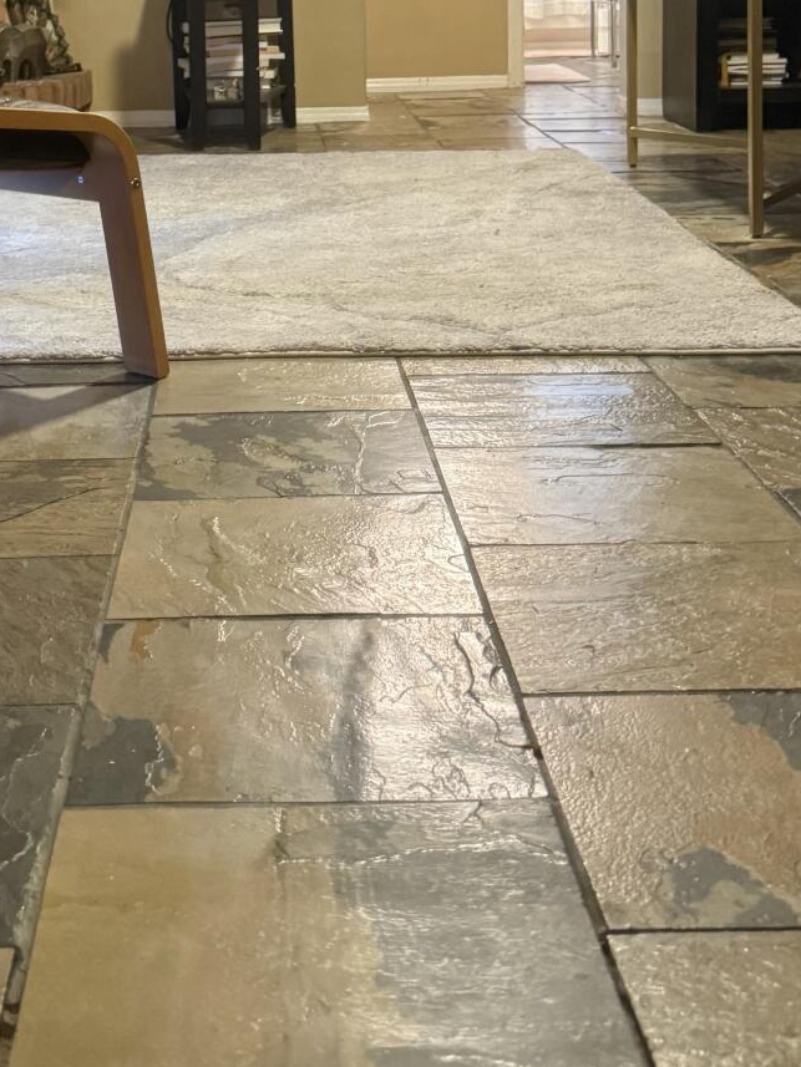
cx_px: 242
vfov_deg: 32.6
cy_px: 106
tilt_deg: -5.2
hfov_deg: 25.9
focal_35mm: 56
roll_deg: +1.1
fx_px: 1727
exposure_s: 1/60
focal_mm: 6.76
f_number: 1.78
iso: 800
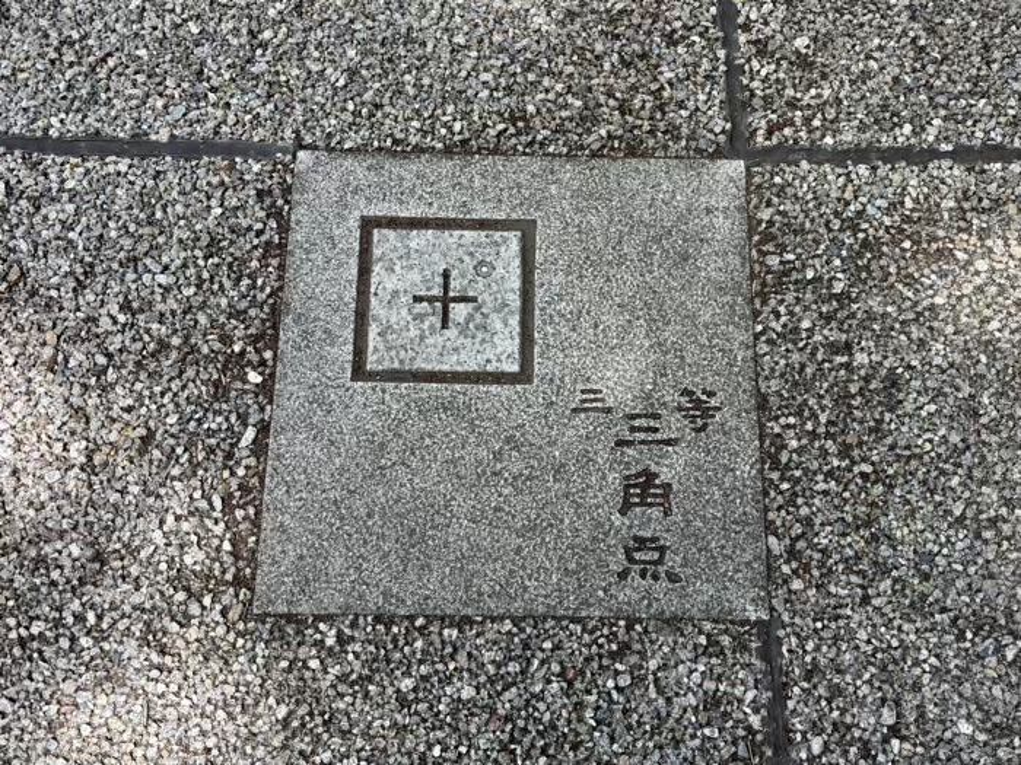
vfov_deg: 53.1
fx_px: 767
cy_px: 382
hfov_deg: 67.3
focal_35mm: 26
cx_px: 510
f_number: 1.6
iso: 50
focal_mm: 5.96
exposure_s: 1/397
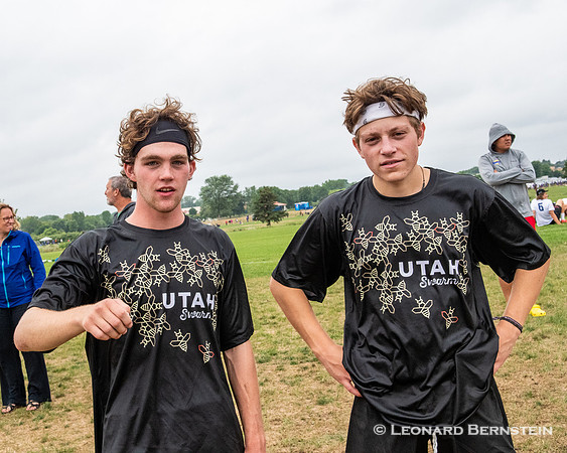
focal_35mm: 54
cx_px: 238
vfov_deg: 27.9
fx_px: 913
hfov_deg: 34.4
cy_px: 210
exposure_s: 1/1000
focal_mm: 30
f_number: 8
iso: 1600
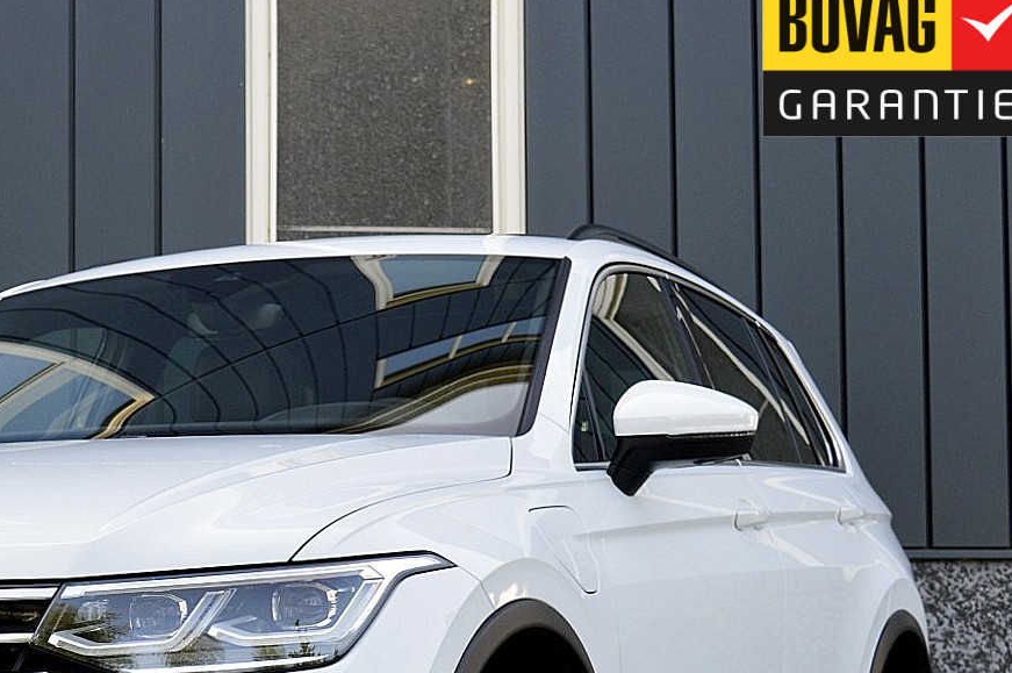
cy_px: 603
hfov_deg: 20.5
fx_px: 2750
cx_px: 141
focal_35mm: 98
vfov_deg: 13.8
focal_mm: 35
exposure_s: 1/160
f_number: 9
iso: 400
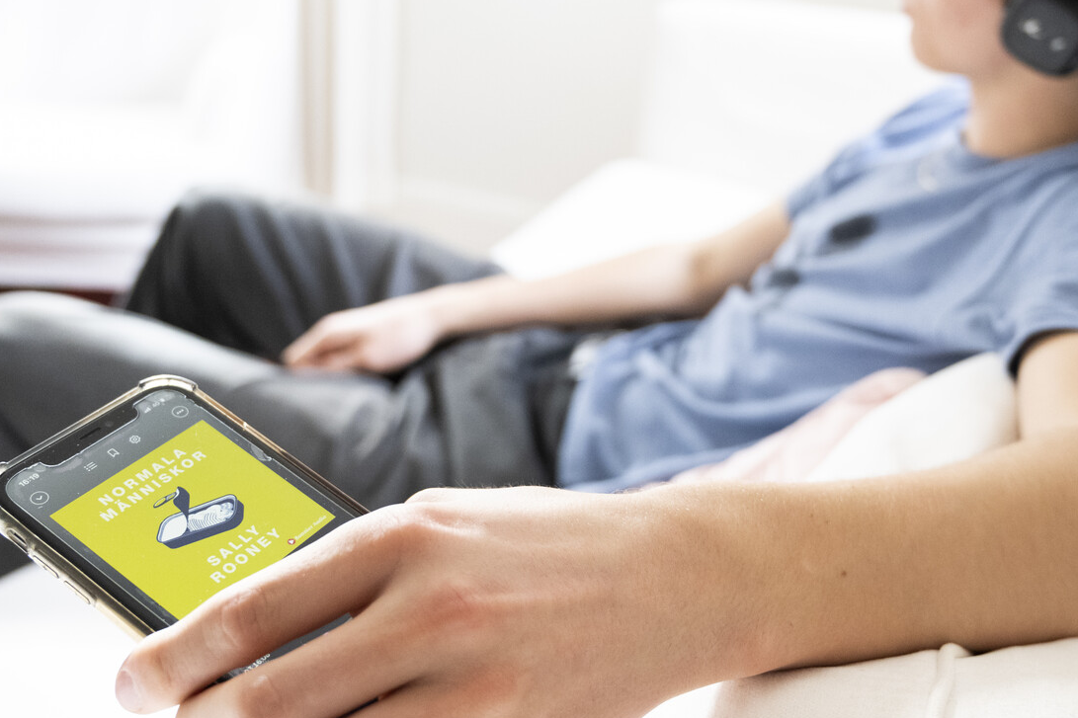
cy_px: 245
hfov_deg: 44.3
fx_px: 1317
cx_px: 636
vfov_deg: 30.3
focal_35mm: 44
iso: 3200
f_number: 4
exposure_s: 1/160
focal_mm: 30
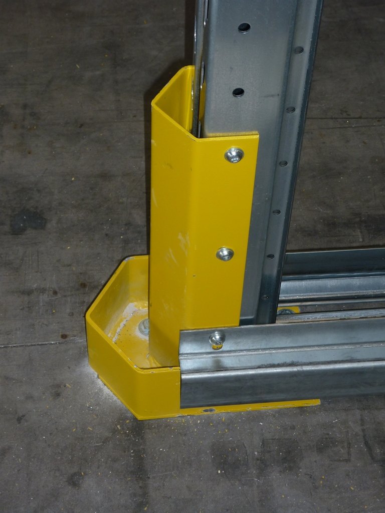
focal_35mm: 75
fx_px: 1112
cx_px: 192
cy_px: 256
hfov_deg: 19.6
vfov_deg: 26.0
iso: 100
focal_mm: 12.4
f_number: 4.1
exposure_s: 1/40
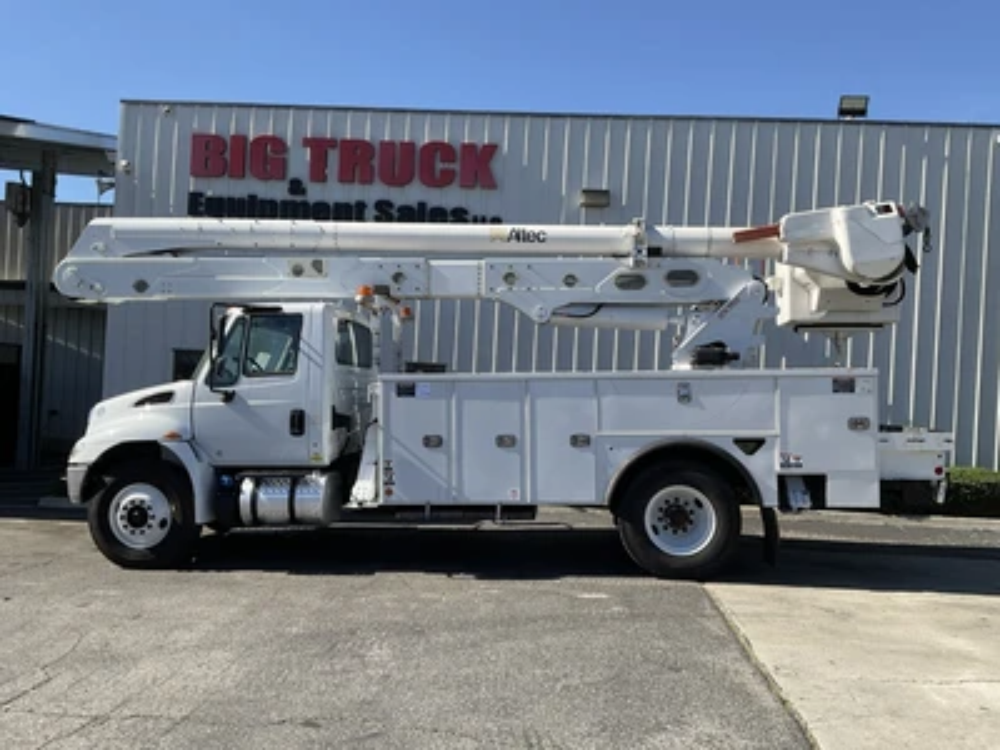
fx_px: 838
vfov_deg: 48.2
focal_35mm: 29
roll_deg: -3.9
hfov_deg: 61.7
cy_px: 375
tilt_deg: +0.1
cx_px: 500
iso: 16
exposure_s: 1/1451
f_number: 1.8
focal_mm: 3
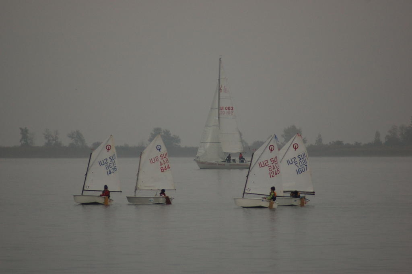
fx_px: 5146
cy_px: 137
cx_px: 206
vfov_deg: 3.1
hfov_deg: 4.6
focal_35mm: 450
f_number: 5.6
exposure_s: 1/800
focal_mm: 300
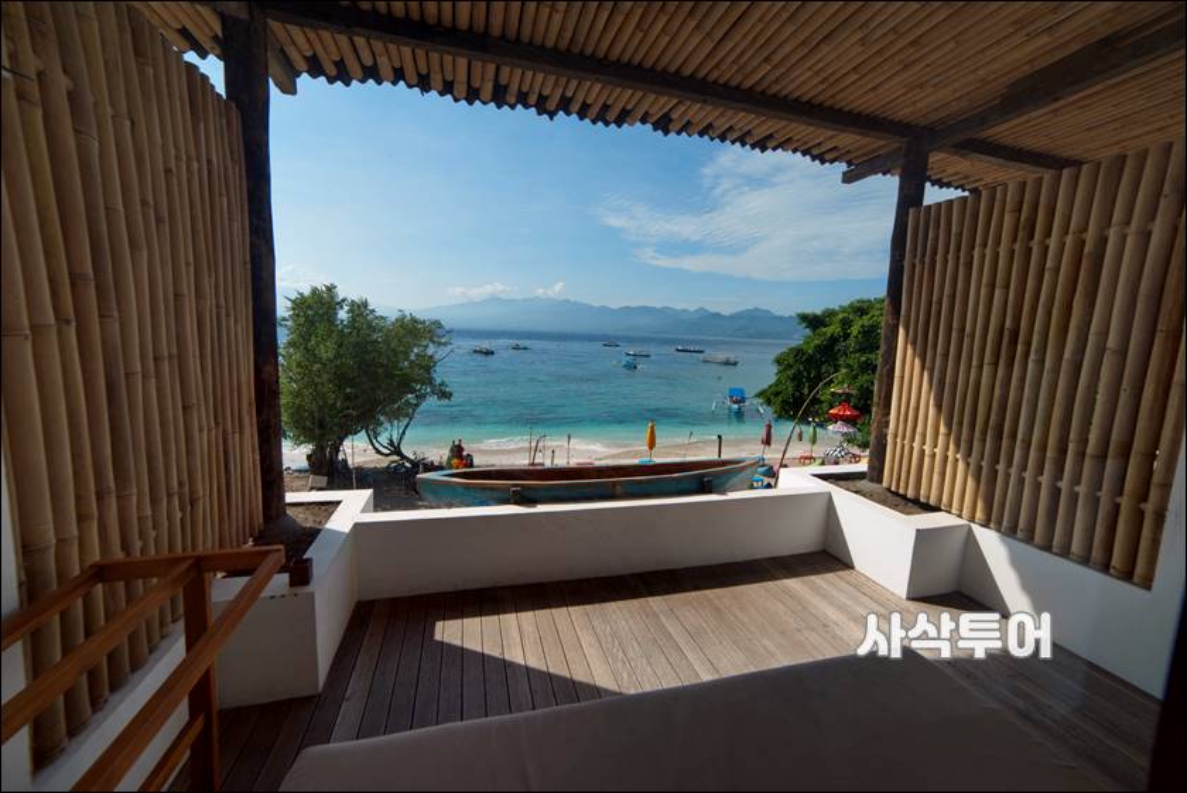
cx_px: 594
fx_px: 462
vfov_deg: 81.3
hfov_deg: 104.2
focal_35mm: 14
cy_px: 396
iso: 200
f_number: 11
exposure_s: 1/500
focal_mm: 14
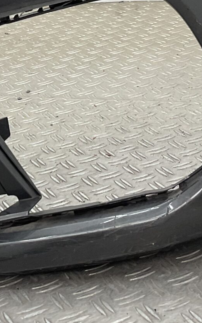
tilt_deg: -14.2
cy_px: 4
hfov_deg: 13.7
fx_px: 828
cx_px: -9
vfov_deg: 21.4
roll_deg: +7.0
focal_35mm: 94
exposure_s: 1/100
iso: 32
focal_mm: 3
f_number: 1.8
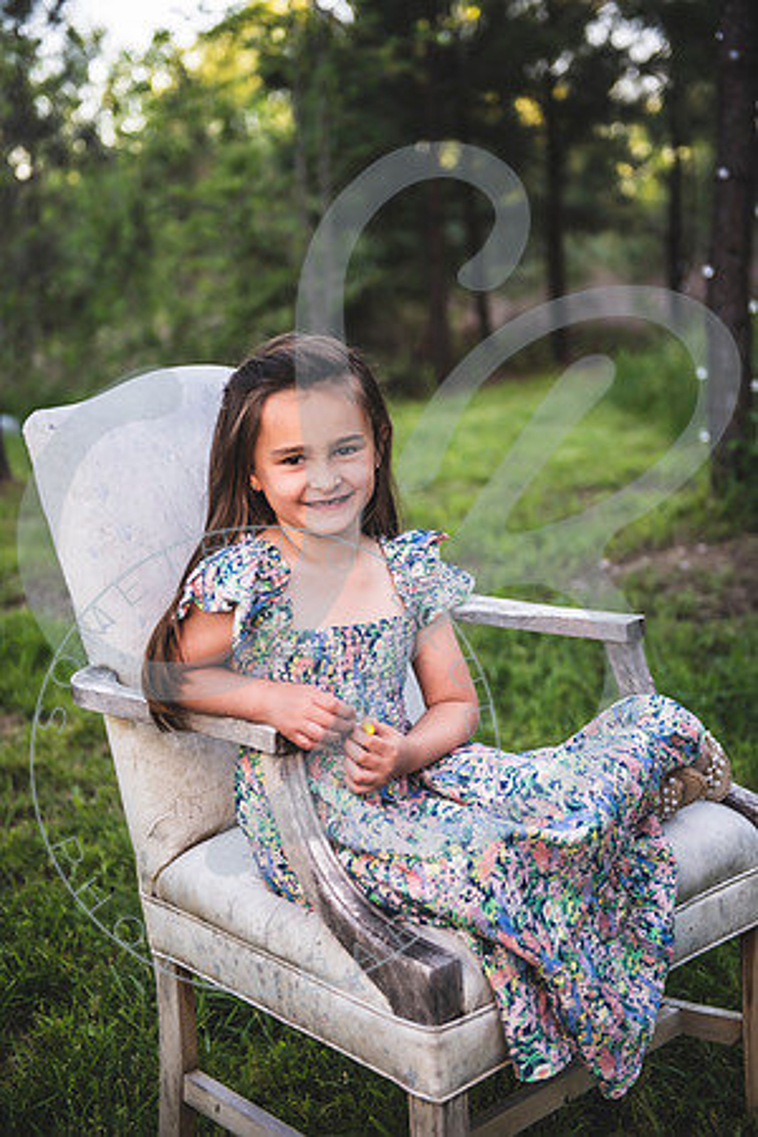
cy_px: 568
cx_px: 379
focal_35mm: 52
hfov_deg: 26.0
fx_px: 1642
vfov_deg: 38.2
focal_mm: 52
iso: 100
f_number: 2.8
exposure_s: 1/125
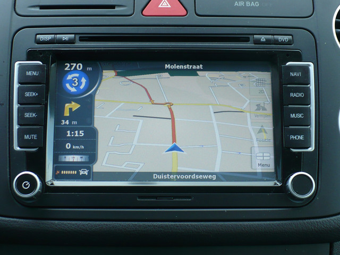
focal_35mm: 71
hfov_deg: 27.4
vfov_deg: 20.7
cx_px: 170
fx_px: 697
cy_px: 128
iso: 100
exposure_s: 1/60
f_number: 3
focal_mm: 7.9
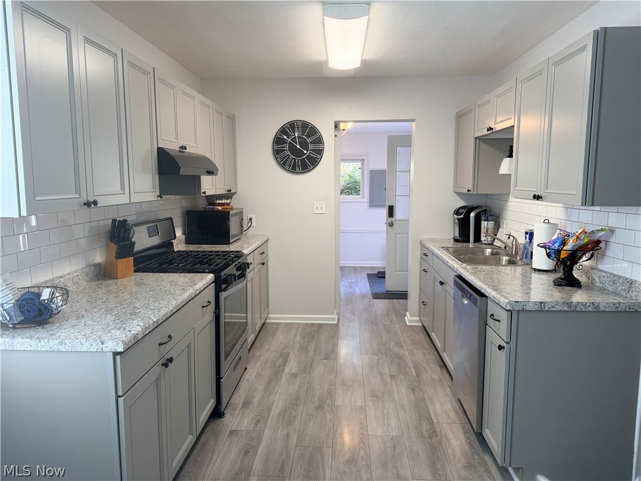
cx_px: 320
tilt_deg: -7.0
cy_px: 240
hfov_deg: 71.6
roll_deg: +0.1
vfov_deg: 56.8
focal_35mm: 24
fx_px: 444
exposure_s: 1/209
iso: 160
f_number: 1.78
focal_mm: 6.76
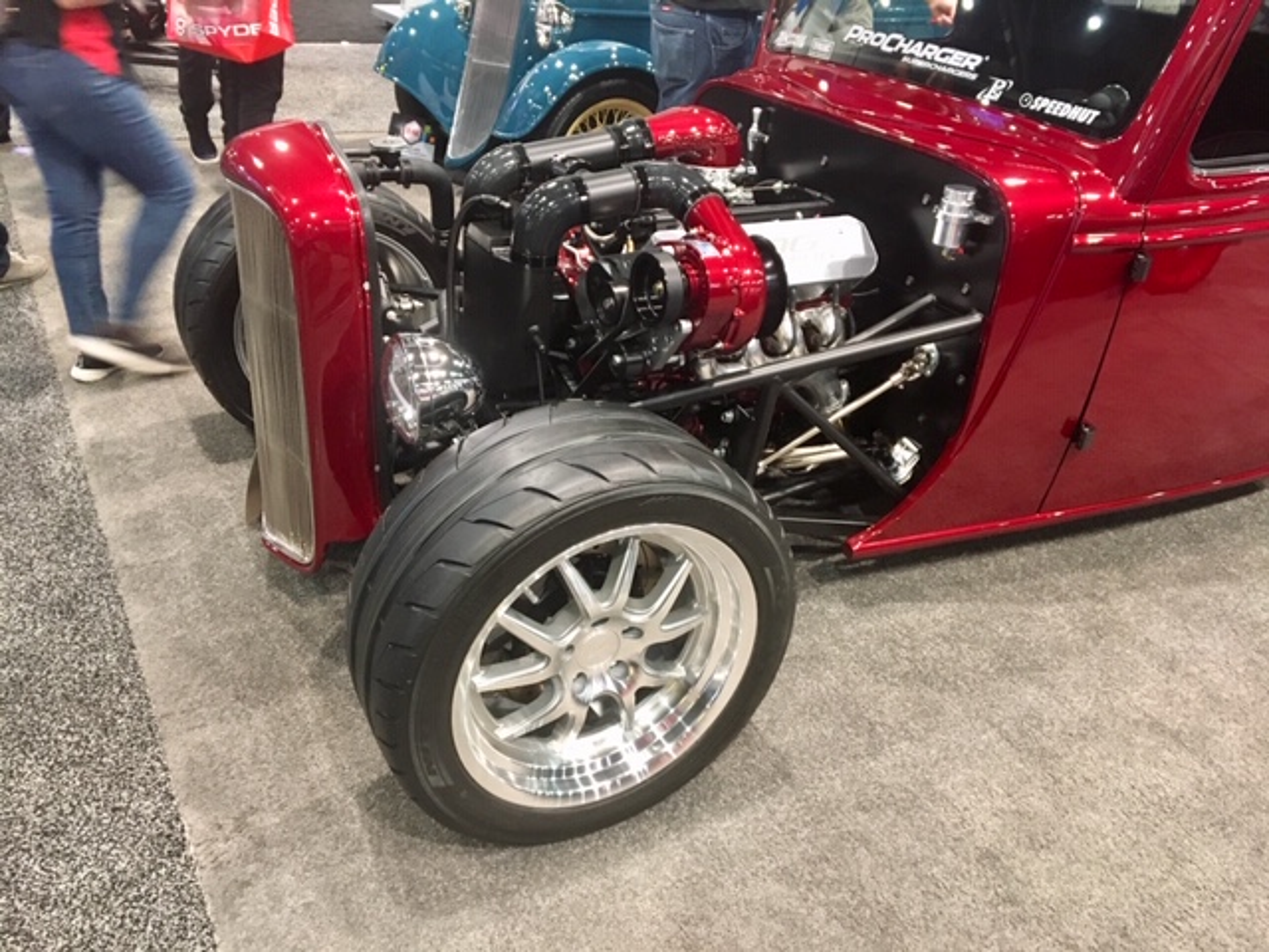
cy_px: 476
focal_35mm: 29
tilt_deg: -28.6
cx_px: 634
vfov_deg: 48.2
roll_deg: -4.6
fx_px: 1063
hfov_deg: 61.7
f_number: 2.2
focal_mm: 4.15
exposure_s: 1/17
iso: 200
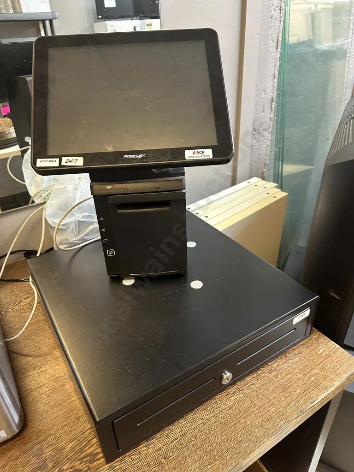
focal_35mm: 24
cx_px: 177
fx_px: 327
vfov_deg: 71.6
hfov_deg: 56.8
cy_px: 236
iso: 400
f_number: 1.78
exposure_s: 1/50
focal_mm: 6.86
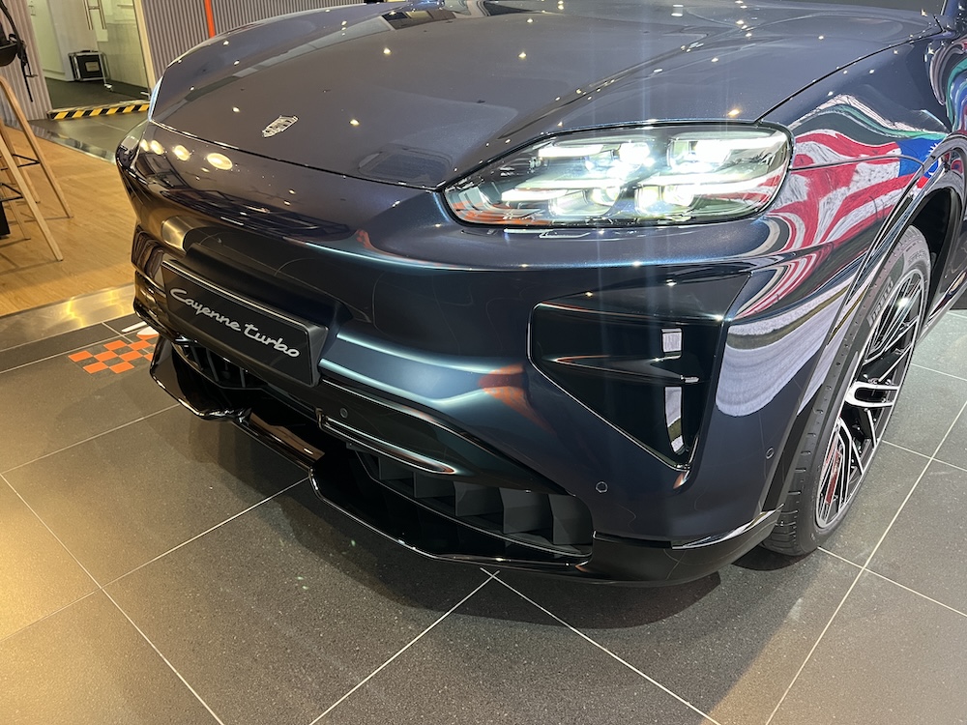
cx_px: 484
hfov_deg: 67.3
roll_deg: -0.9
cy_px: 362
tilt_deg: -28.4
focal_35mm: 26
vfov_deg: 53.1
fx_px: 726
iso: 500
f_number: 1.5
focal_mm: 5.7
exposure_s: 1/55
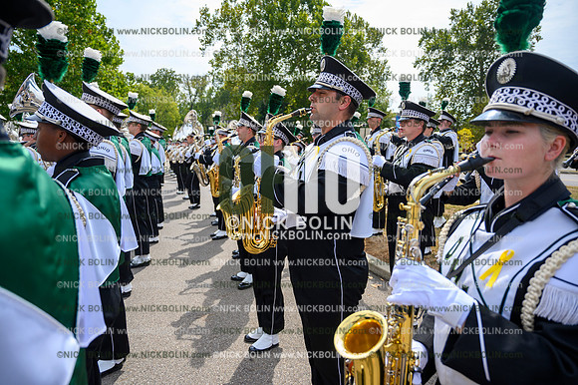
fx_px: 393
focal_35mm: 24
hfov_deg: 72.6
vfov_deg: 52.1
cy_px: 192
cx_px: 289
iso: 100
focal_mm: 24.5
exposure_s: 1/800
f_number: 4
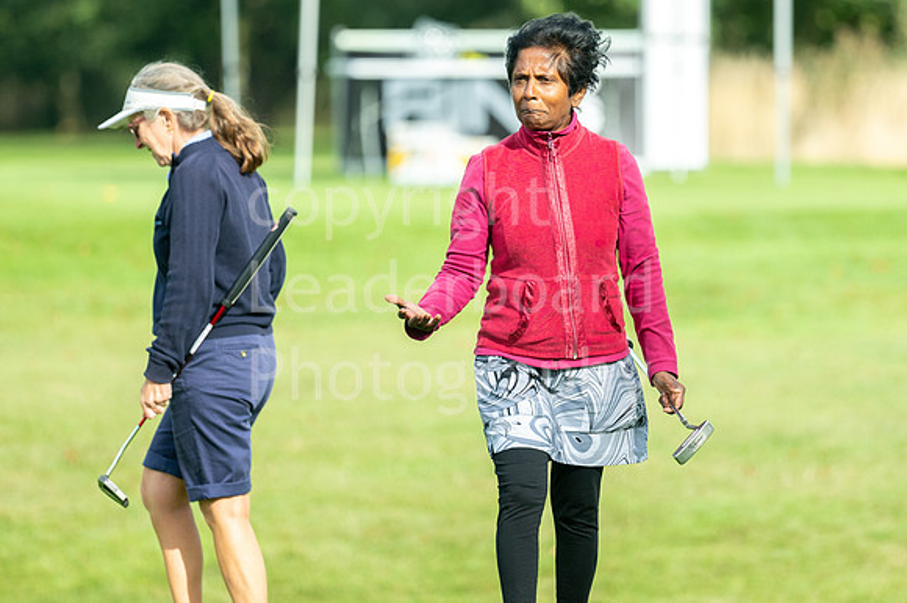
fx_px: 12801
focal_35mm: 508
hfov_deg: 4.1
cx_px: 507
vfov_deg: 2.7
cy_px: 274
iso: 250
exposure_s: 1/1250
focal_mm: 300
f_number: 4
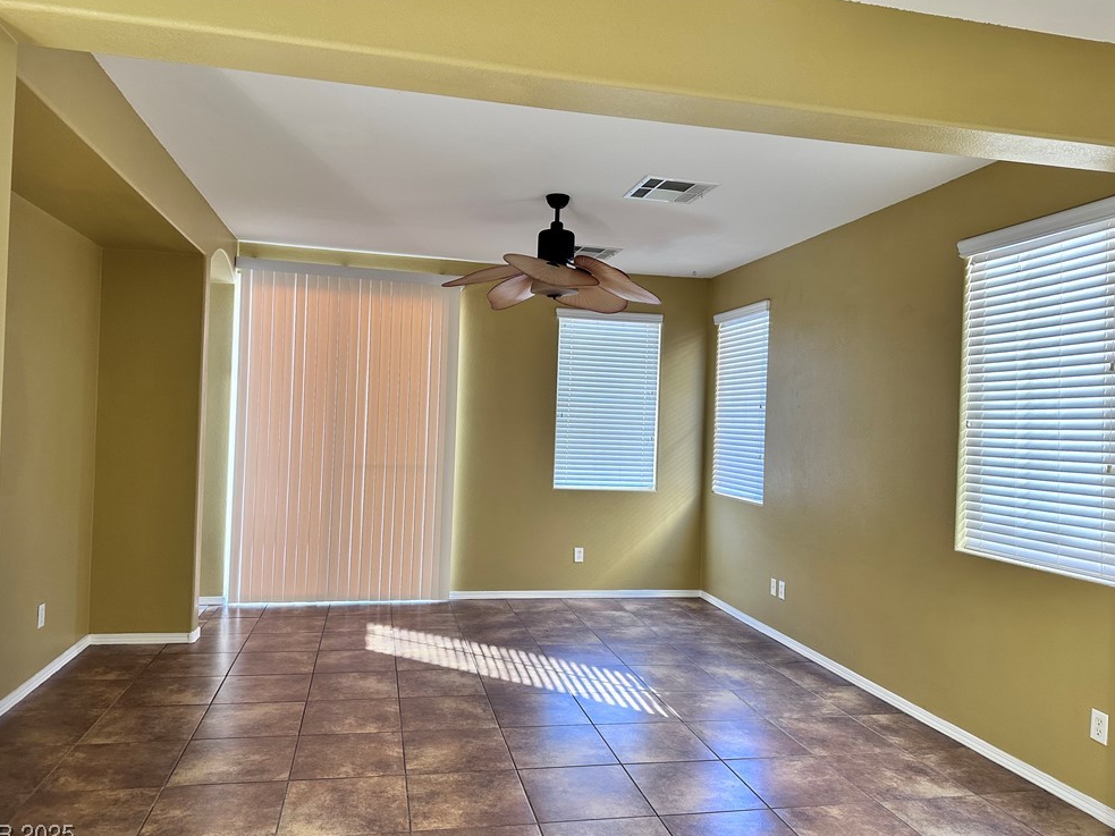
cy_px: 424
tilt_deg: +0.4
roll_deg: -2.3
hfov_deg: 69.4
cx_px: 541
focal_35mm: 25
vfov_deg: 54.9
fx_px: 805
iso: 160
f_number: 1.78
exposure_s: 1/60
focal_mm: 6.86
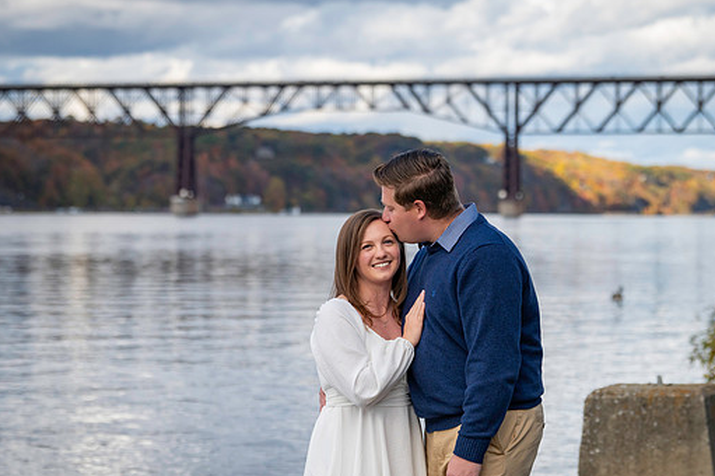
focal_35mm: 106
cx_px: 392
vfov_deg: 12.9
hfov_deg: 19.3
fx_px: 2104
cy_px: 262
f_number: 4.5
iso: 1250
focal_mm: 92
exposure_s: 1/8000
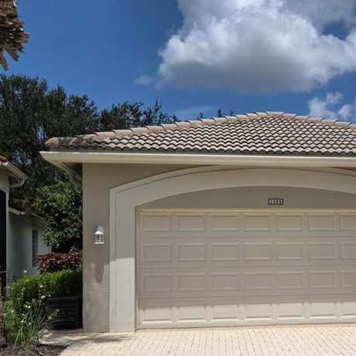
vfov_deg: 35.6
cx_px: 285
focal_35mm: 47
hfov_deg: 34.9
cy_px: 249
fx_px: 547
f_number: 1.8
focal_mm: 5.4
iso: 25
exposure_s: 1/5259
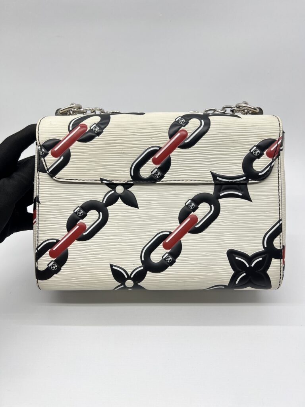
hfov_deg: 53.1
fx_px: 305
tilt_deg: -33.8
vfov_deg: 67.3
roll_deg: +2.2
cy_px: 204
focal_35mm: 26
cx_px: 152
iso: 40
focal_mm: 5.7
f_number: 1.5
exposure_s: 1/181
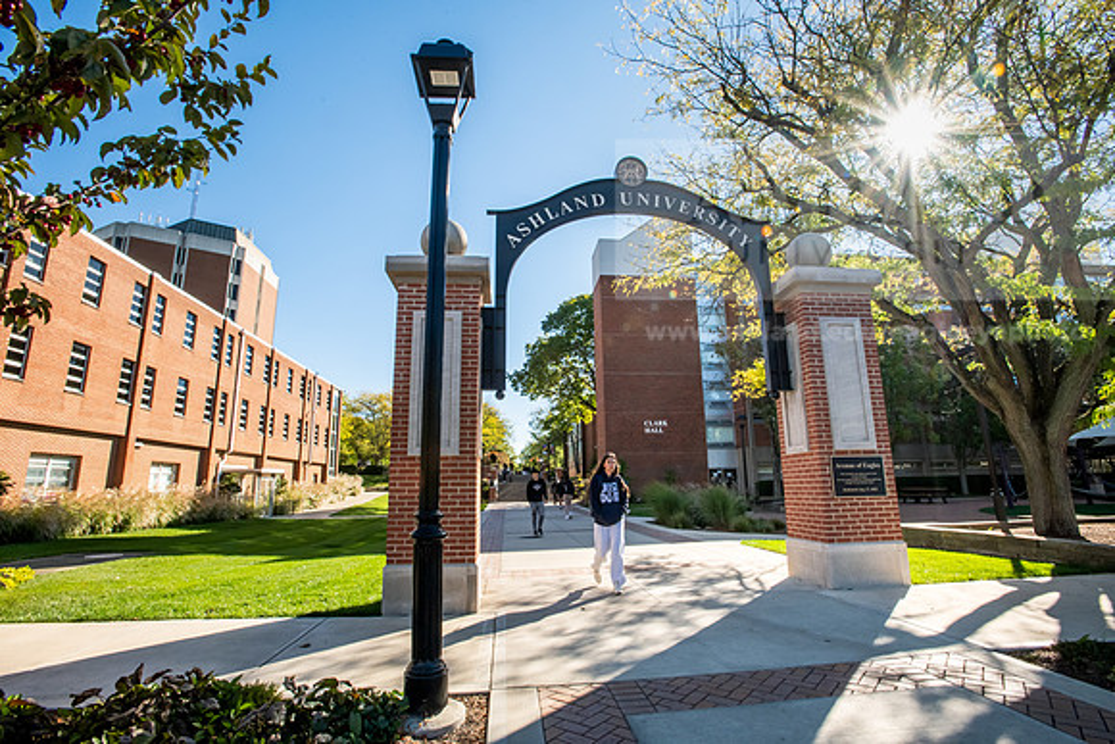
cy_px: 372
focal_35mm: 17
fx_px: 527
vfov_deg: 70.5
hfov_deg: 93.3
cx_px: 558
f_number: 22
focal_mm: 17
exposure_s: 1/125
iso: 1000
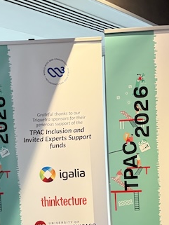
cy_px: 152
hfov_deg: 33.5
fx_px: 280
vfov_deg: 43.2
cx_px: 66
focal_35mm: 43
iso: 400
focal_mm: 2.69
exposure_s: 1/25
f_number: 1.9
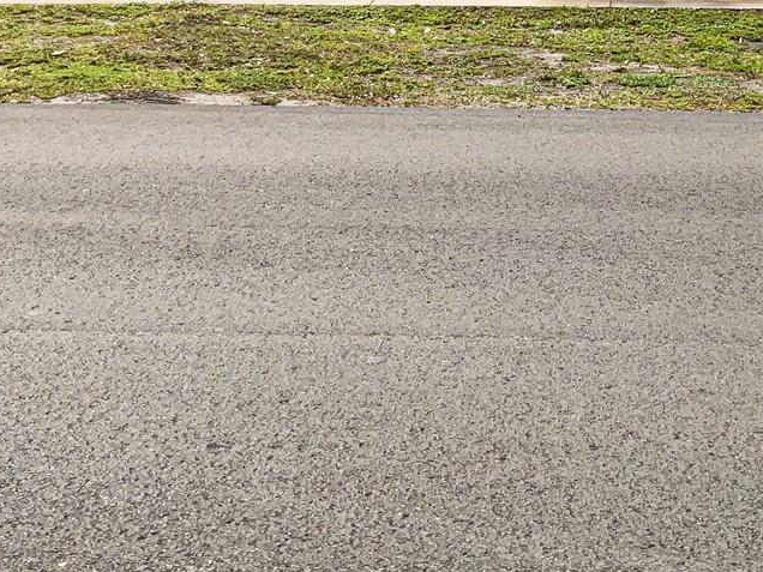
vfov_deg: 19.0
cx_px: 561
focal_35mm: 73
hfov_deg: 26.4
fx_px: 1609
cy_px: -125
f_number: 1.8
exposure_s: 1/4065
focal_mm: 3
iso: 16
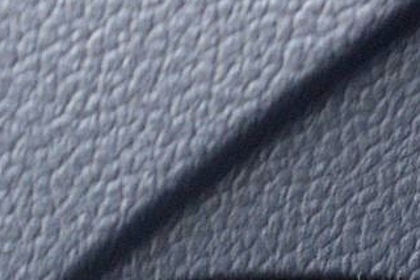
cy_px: 622
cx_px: 390
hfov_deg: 5.2
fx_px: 4617
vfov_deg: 3.4
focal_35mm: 396
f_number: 5.6
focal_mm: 52
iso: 800
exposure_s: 1/25
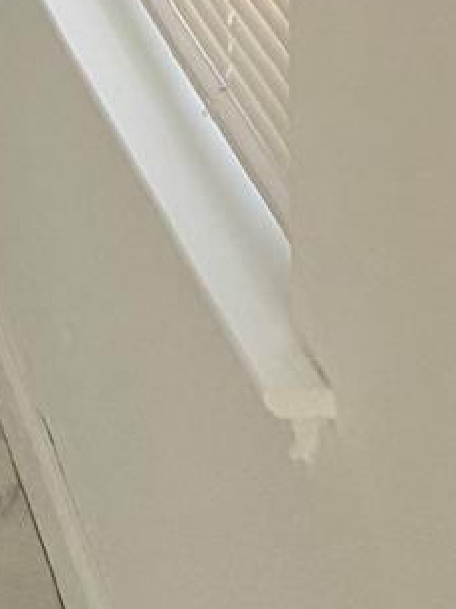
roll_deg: -0.5
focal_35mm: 70
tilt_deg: -1.1
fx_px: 1230
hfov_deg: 16.0
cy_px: -851
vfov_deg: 15.2
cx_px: -472
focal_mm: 2.22
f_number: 2.2
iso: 125
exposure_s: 1/121
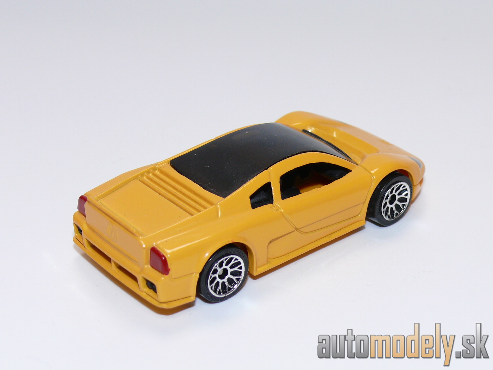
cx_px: 246
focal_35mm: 82
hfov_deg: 23.8
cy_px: 185
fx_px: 1168
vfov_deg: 18.0
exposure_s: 1/30
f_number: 4
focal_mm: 12
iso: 100
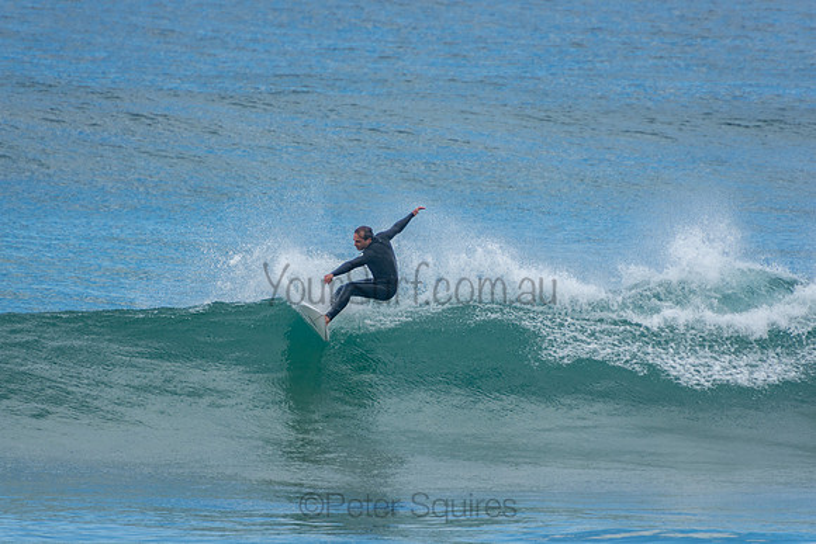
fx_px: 13603
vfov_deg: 2.3
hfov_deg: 3.4
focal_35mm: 600
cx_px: 408
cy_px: 272
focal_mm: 400
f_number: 5.6
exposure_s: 1/1250
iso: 250
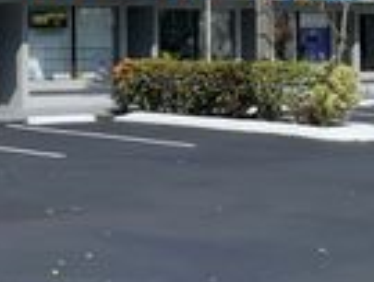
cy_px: 37
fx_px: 1040
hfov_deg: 18.8
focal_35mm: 96
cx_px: -127
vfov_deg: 15.3
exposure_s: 1/2755
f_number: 1.8
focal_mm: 4.25
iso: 25
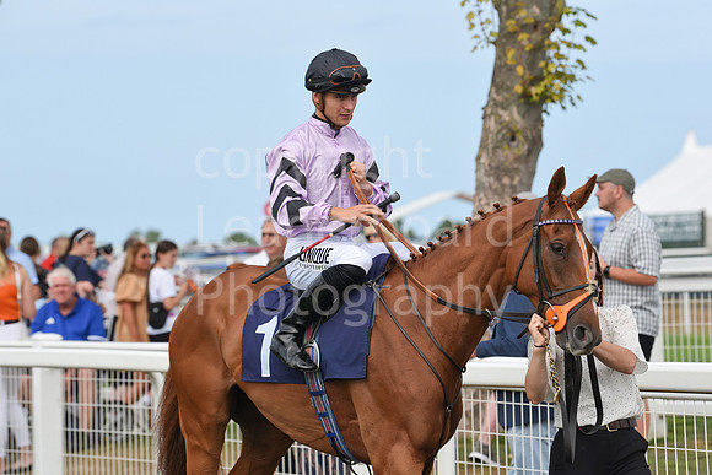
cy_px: 238
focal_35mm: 170
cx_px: 356
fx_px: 3363
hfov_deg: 12.1
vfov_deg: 8.1
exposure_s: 1/2000
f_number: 5.6
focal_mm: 170
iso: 400
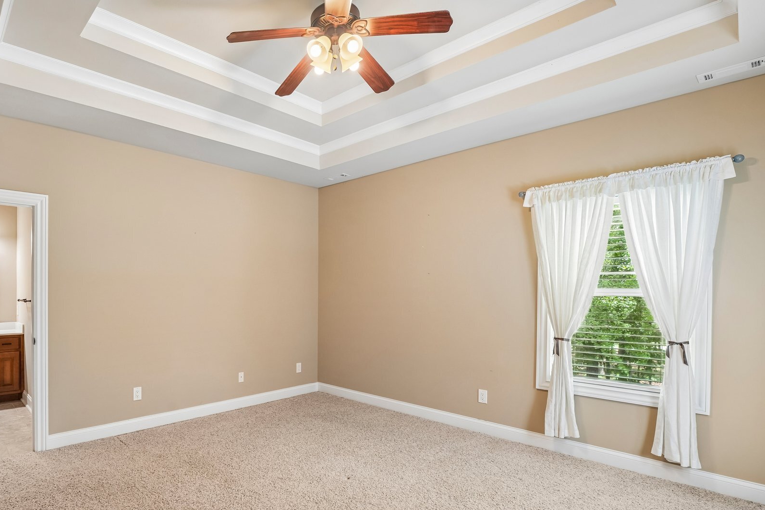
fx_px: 382
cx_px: 281
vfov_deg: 66.8
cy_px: 305
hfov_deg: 88.0
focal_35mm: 18
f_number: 8
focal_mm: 14
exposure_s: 1/3.33
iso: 320
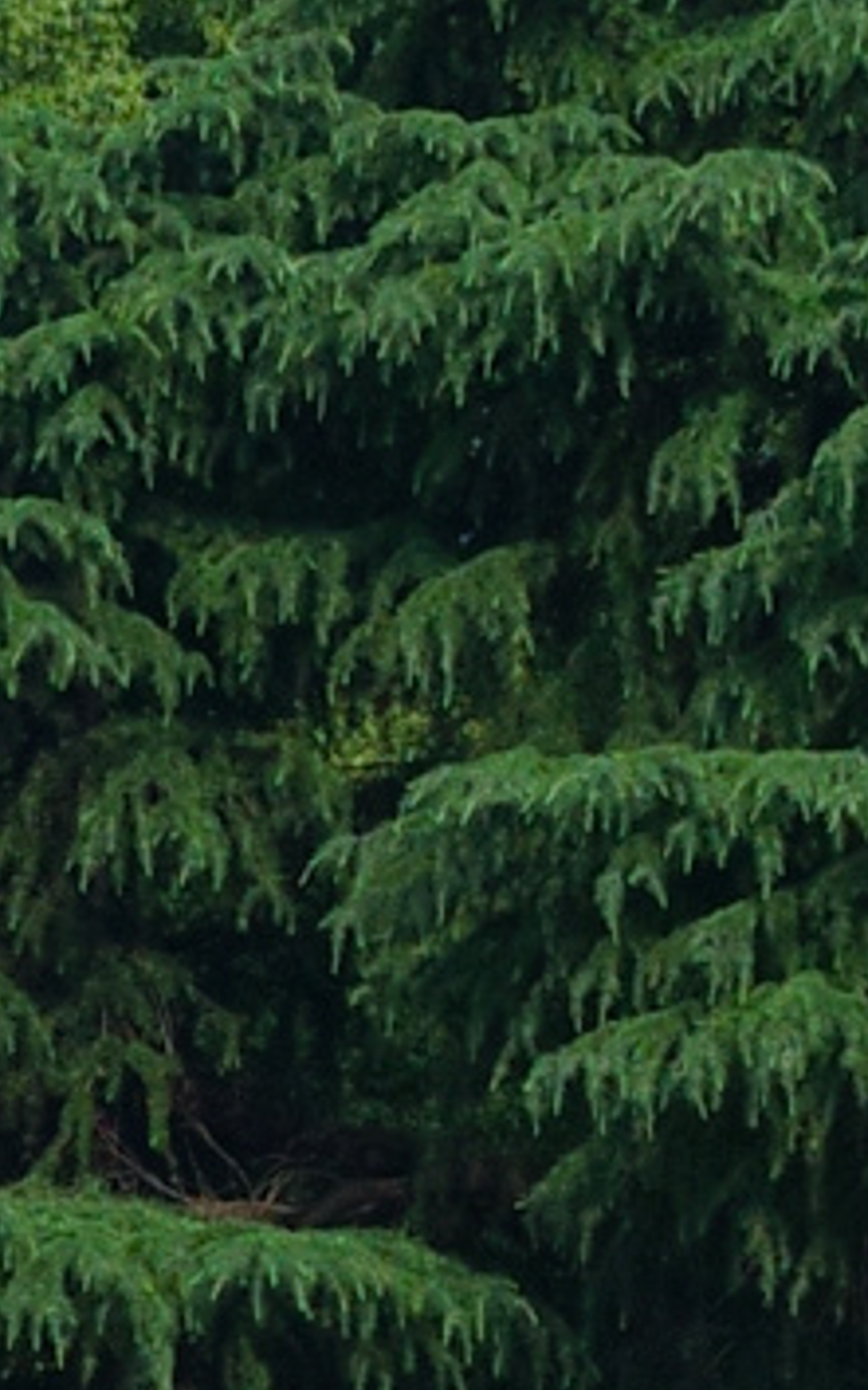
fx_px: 8372
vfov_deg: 9.1
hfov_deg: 5.7
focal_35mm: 221
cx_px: 1987
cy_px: -1037
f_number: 5.6
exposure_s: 1/800
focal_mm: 26
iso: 200
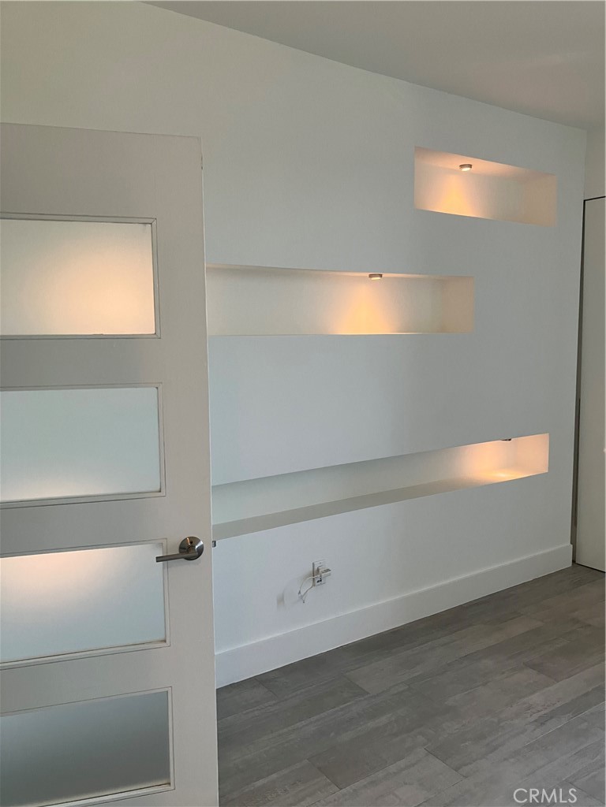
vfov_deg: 63.4
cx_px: 303
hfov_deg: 49.7
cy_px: 404
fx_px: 654
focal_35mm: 28
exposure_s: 1/60
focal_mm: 3.99
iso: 80
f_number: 1.8
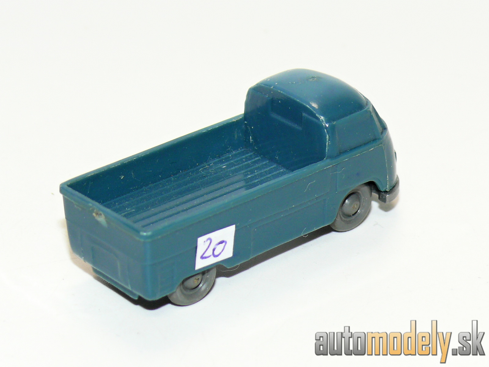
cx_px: 244
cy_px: 184
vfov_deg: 9.5
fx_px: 2218
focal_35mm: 157
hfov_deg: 12.6
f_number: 4
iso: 100
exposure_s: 1/30
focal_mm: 18.6
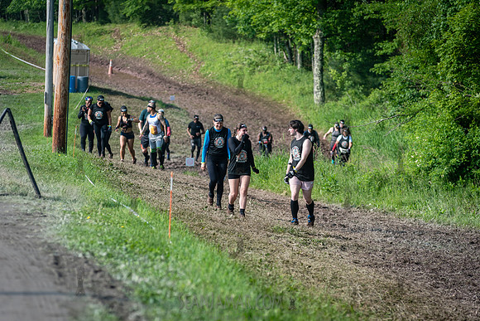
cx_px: 240
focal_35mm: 187
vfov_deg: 7.4
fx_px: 2493
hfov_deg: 11.0
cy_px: 160
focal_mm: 185
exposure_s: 1/800
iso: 250
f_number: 4.5
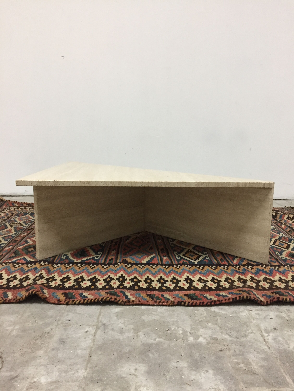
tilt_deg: -7.2
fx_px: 328
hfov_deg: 48.2
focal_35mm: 29
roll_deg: -0.6
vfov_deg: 61.7
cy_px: 196
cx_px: 147
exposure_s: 1/33
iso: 200
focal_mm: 4.15
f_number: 2.2
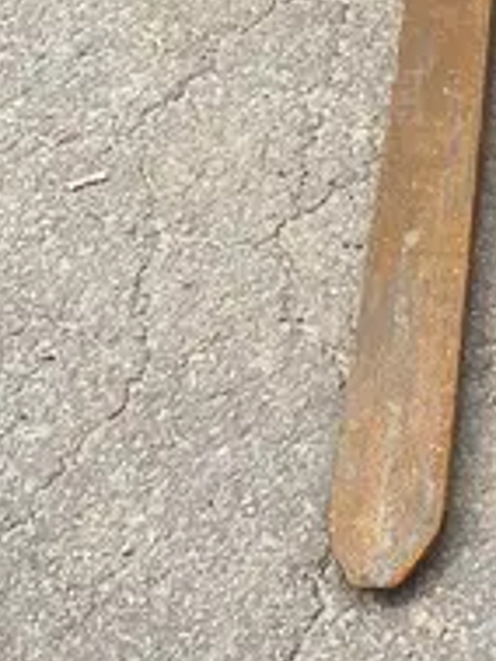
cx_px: 734
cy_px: -593
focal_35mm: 101
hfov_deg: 13.8
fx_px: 1927
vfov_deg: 15.9
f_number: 1.6
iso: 50
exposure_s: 1/1252
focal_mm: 5.1
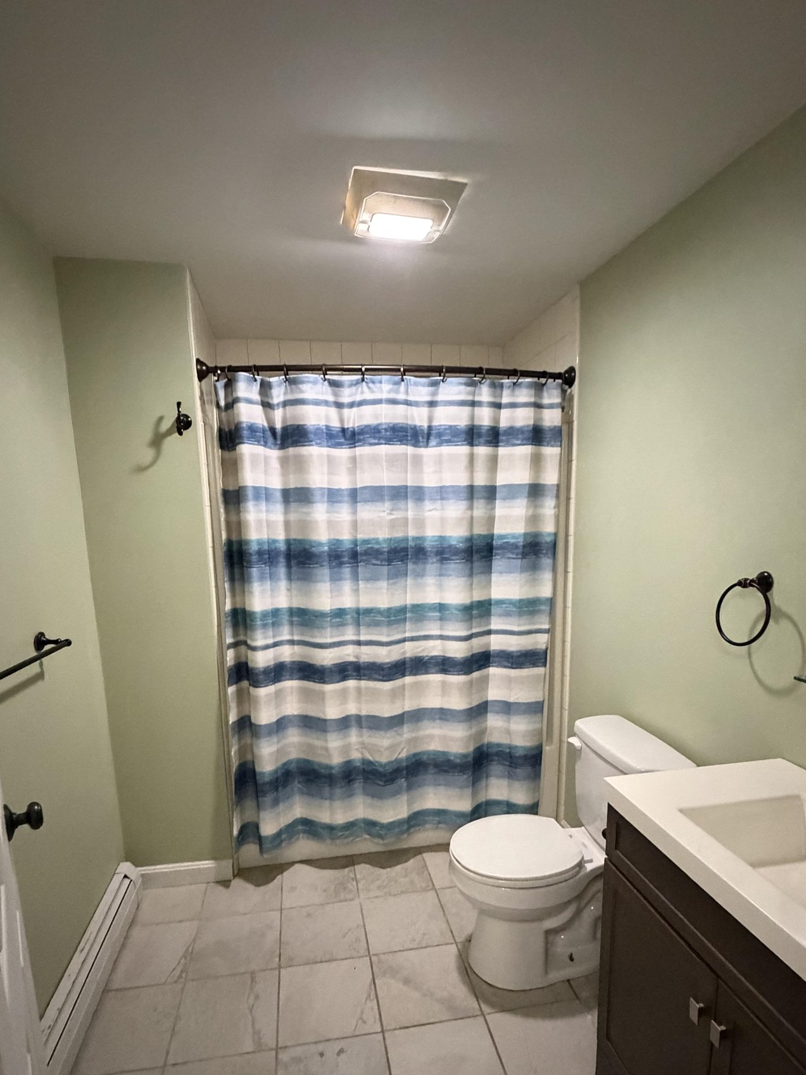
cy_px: 635
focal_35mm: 19
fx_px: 590
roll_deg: +0.7
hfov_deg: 68.6
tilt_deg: -9.3
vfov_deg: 83.8
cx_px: 389
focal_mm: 2.22
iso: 1250
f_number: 2.2
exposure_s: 1/60
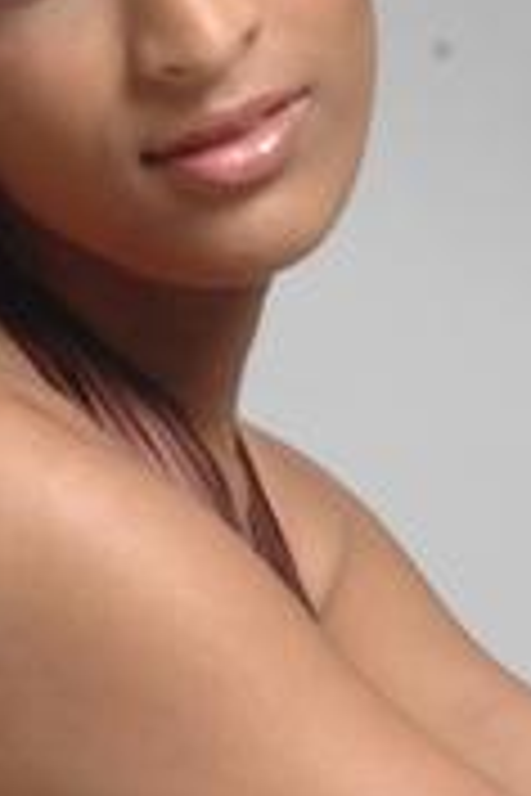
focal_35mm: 542
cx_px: -32
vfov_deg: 3.8
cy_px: 1093
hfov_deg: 2.5
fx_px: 11991
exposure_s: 1/125
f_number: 20
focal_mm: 80
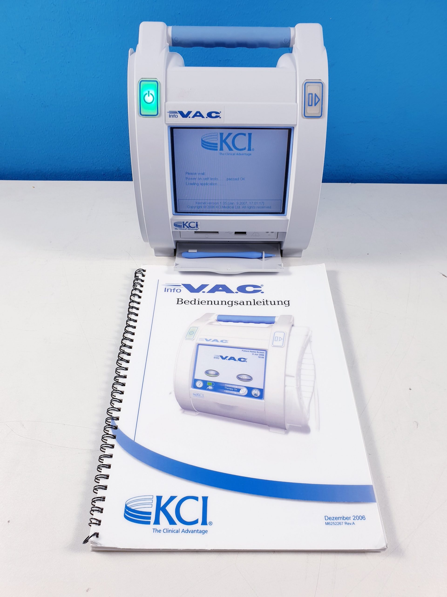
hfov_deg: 53.1
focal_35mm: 26
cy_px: 298
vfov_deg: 67.3
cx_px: 224
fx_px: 448
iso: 50
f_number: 2.4
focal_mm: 4.3
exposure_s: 1/50
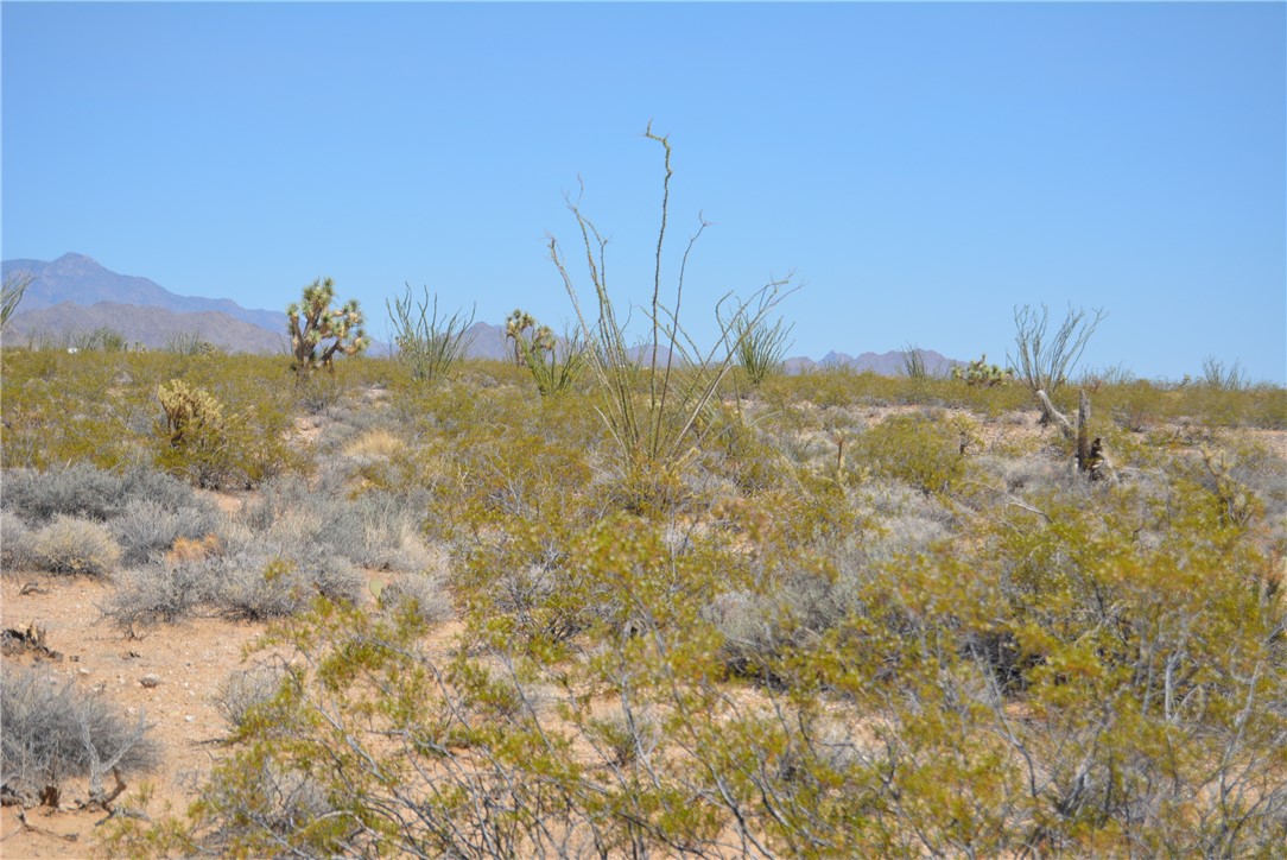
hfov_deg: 24.6
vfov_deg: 16.6
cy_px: 430
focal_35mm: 82
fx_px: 2951
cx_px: 644
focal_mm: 55
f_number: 6.3
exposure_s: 1/1600
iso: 400
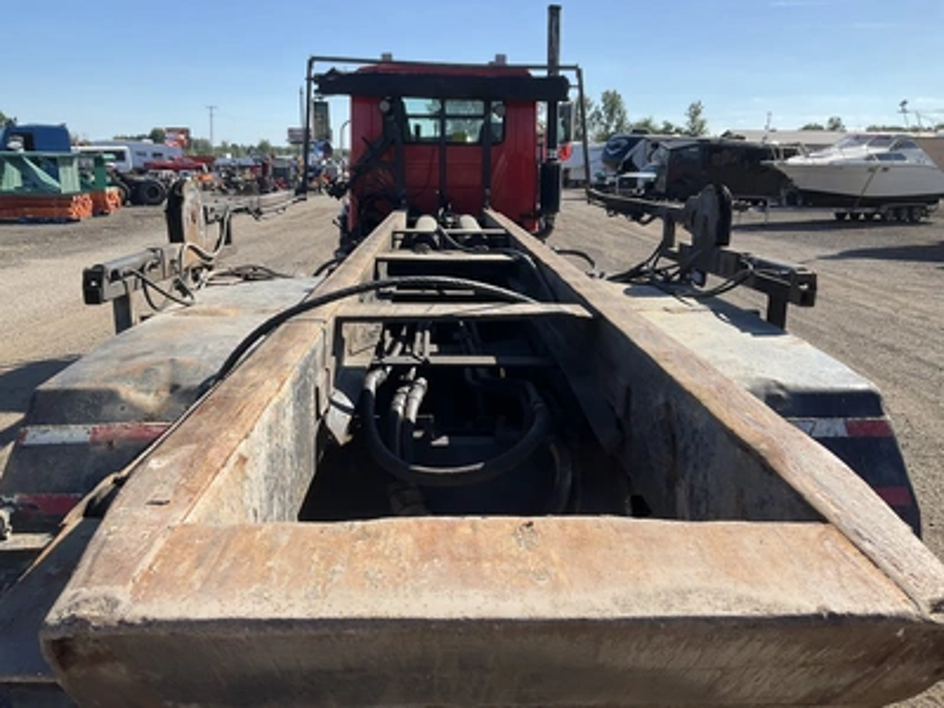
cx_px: 472
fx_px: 791
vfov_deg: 48.2
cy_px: 354
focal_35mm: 29
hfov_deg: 61.7
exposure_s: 1/1144
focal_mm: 3
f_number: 1.8
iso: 25
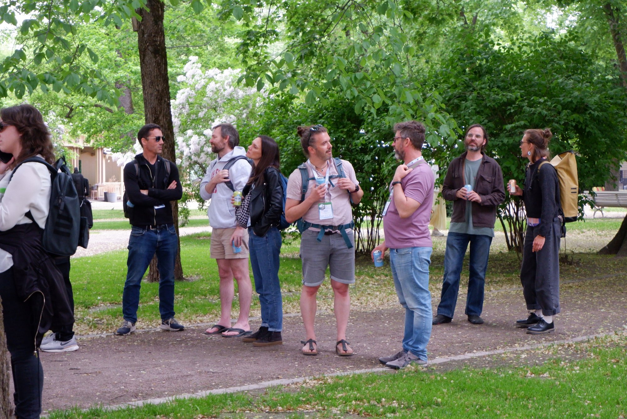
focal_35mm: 68
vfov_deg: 20.0
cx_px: 314
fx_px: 1185
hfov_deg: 29.6
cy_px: 210
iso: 2000
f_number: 5.6
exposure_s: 1/100
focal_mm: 45
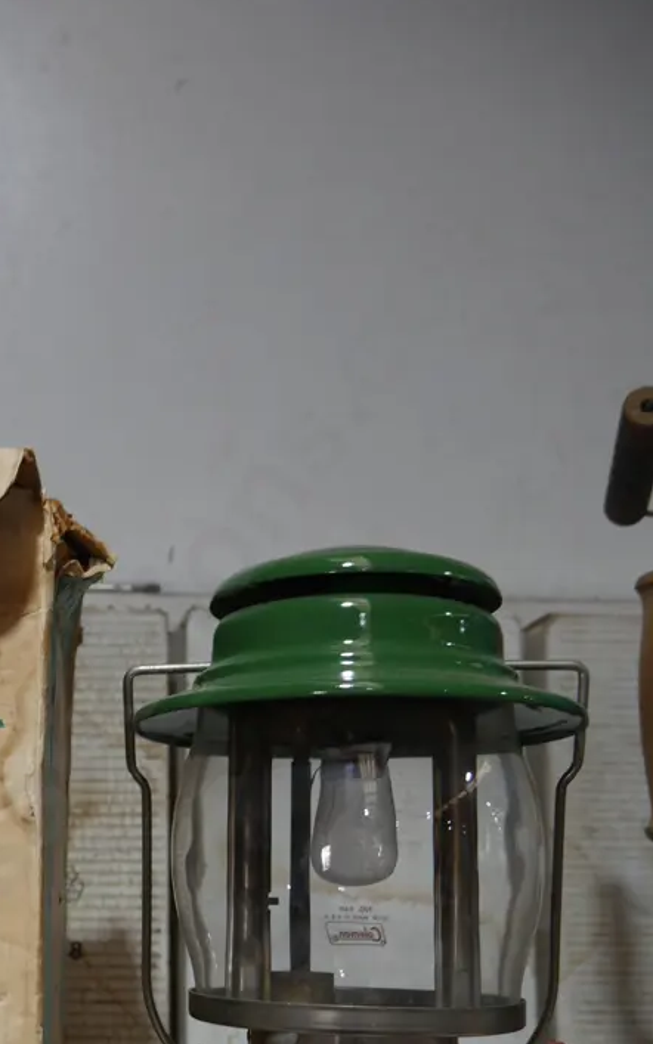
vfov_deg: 45.1
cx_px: 89
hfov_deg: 28.9
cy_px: 737
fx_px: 1224
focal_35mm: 43
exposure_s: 1/60
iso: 200
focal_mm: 14
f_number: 3.5
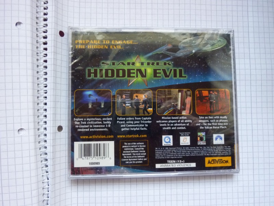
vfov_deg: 54.9
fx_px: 198
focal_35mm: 25
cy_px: 103
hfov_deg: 69.4
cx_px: 137
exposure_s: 1/30
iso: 400
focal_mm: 4.5
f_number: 3.3
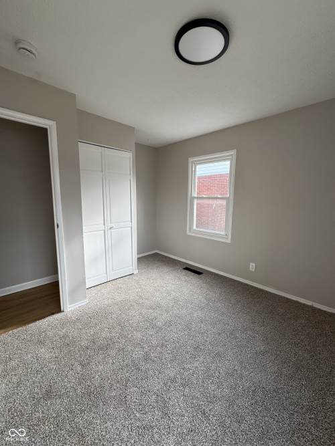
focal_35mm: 14
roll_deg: -0.7
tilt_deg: -7.3
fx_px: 181
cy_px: 223
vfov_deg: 102.1
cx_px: 168
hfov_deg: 85.7
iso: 40
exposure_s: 1/102
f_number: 2.2
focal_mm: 2.22
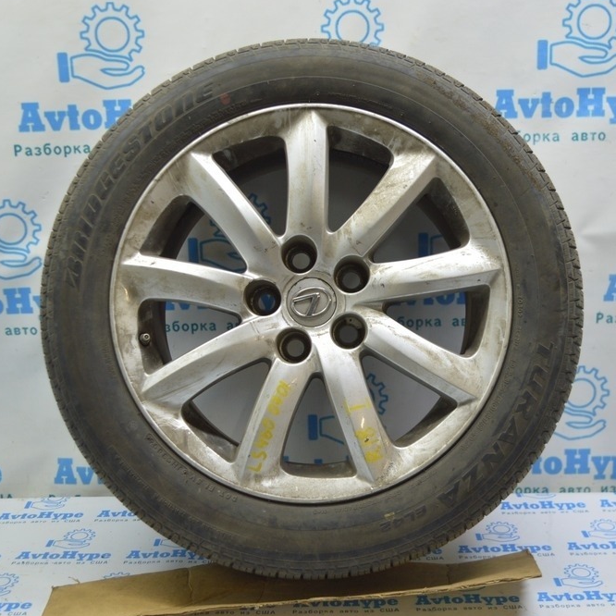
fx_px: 946
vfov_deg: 36.1
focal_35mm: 47
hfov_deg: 36.1
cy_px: 312
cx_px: 320
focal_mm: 24
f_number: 4
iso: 400
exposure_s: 1/50
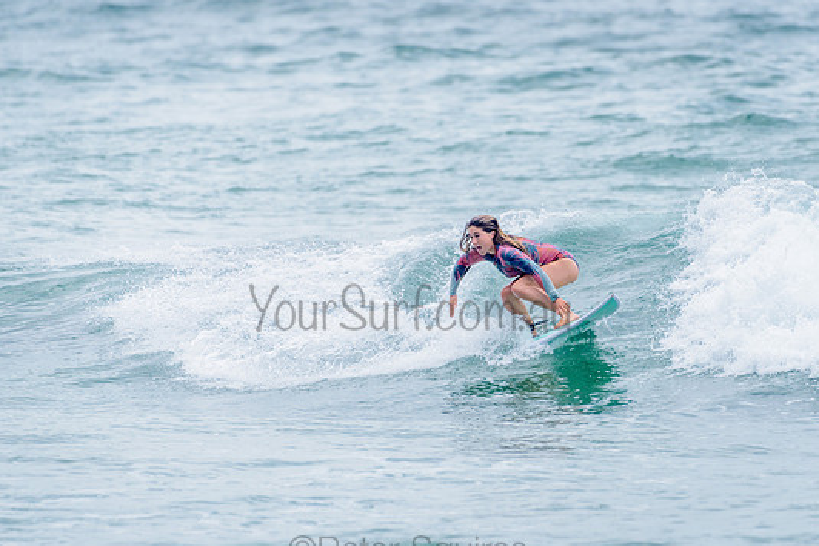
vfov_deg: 2.1
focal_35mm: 668
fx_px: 15200
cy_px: 256
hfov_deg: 3.1
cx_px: 509
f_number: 5.6
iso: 280
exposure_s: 1/2000
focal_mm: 500
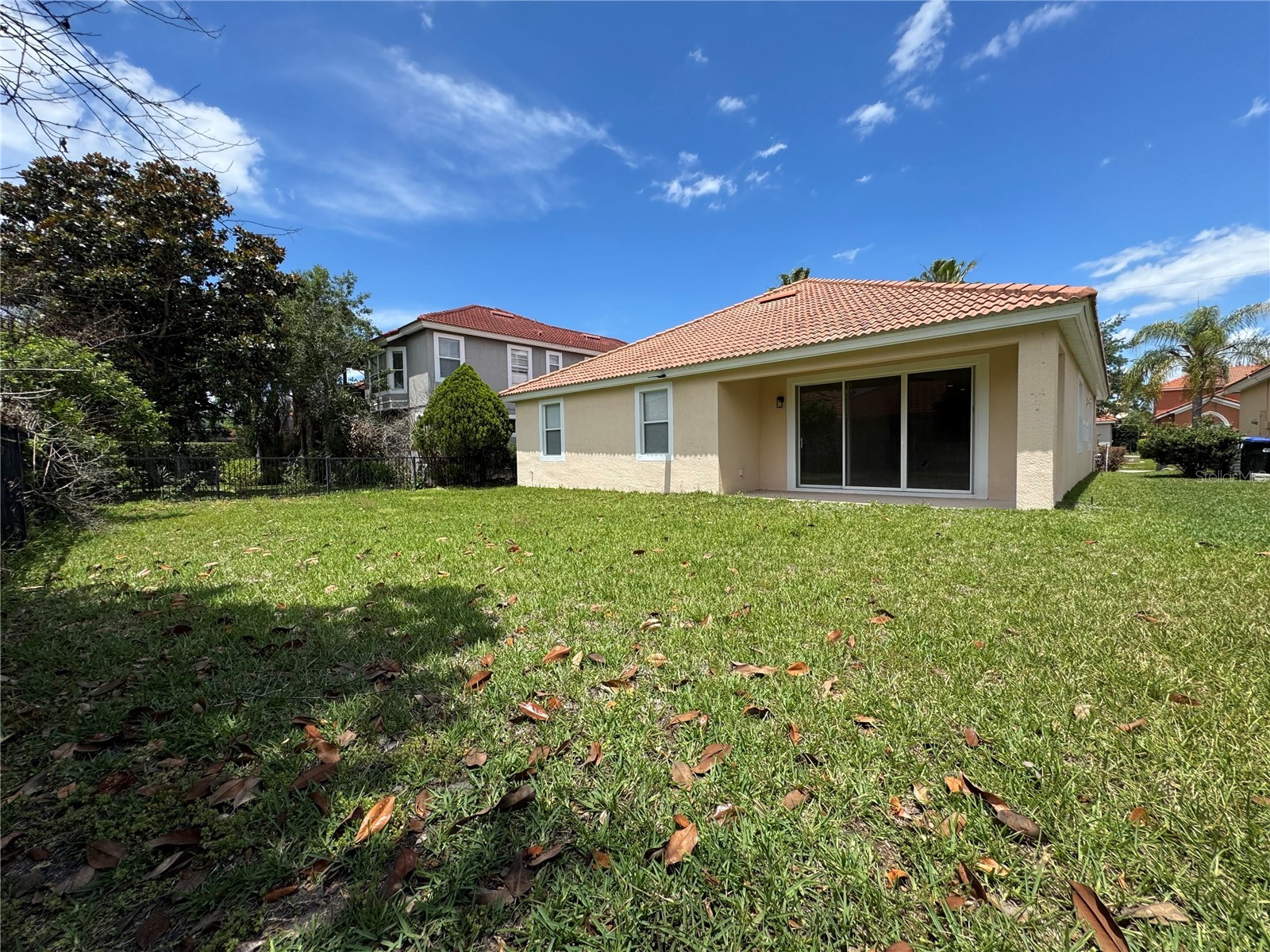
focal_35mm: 14
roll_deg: +0.5
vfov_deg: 85.7
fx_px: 514
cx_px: 635
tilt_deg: -2.5
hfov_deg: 102.1
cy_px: 476
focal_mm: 2.22
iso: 50
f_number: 2.2
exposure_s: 1/1748
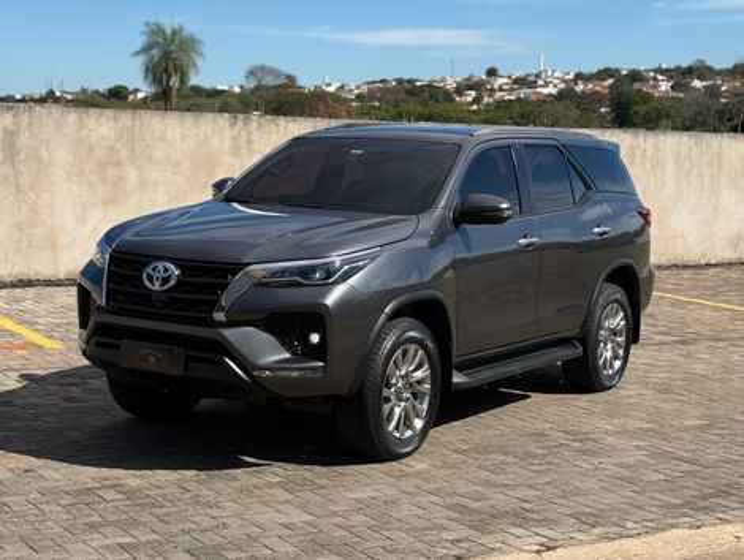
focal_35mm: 48
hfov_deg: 39.6
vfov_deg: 30.3
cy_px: 280
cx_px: 372
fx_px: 1033
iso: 100
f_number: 1.78
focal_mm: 6.76
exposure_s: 1/3891
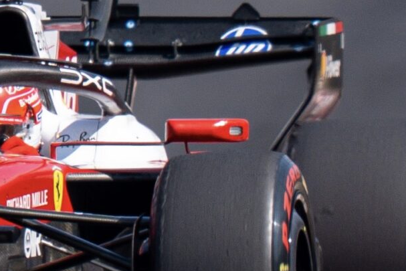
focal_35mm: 1686
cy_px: 174
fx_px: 19018
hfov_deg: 1.2
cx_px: 105
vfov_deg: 0.8
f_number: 2.8
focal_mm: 400
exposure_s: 1/2500
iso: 125
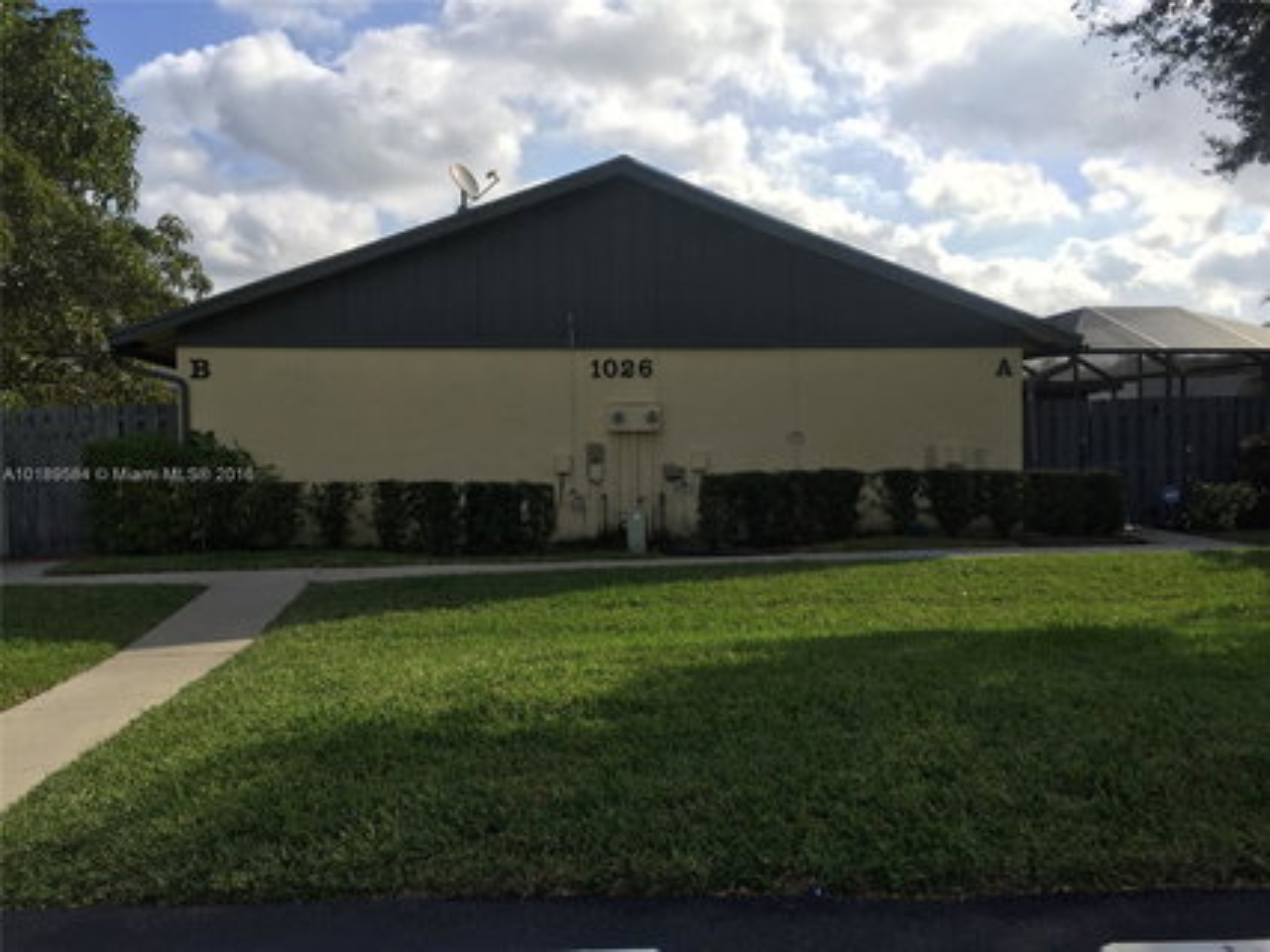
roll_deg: +0.8
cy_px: 476
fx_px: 1064
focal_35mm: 29
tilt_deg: -0.5
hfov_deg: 61.7
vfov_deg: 48.2
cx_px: 635
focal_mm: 4.15
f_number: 2.2
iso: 32
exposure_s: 1/2639
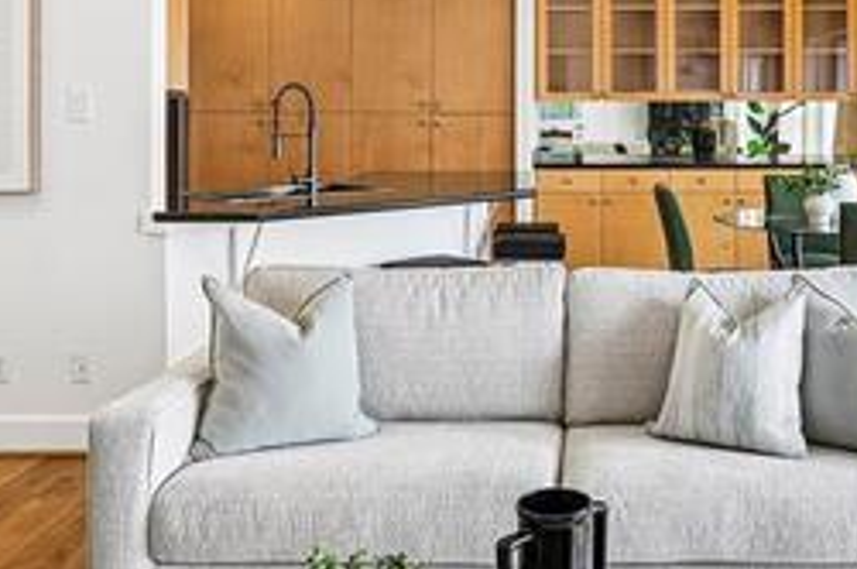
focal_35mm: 42
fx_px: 1005
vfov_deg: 30.7
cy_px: 99
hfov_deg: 45.5
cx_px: 572
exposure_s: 1/40
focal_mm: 16.5
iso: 400
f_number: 8
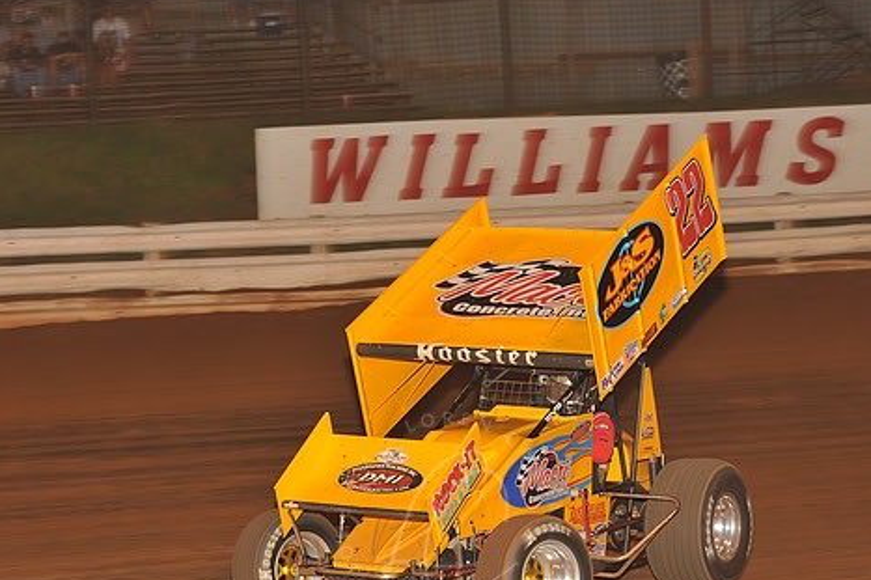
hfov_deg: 14.8
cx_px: 448
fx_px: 3362
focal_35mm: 139
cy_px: 352
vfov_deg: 9.9
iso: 1000
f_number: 6.3
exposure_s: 1/200
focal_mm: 112
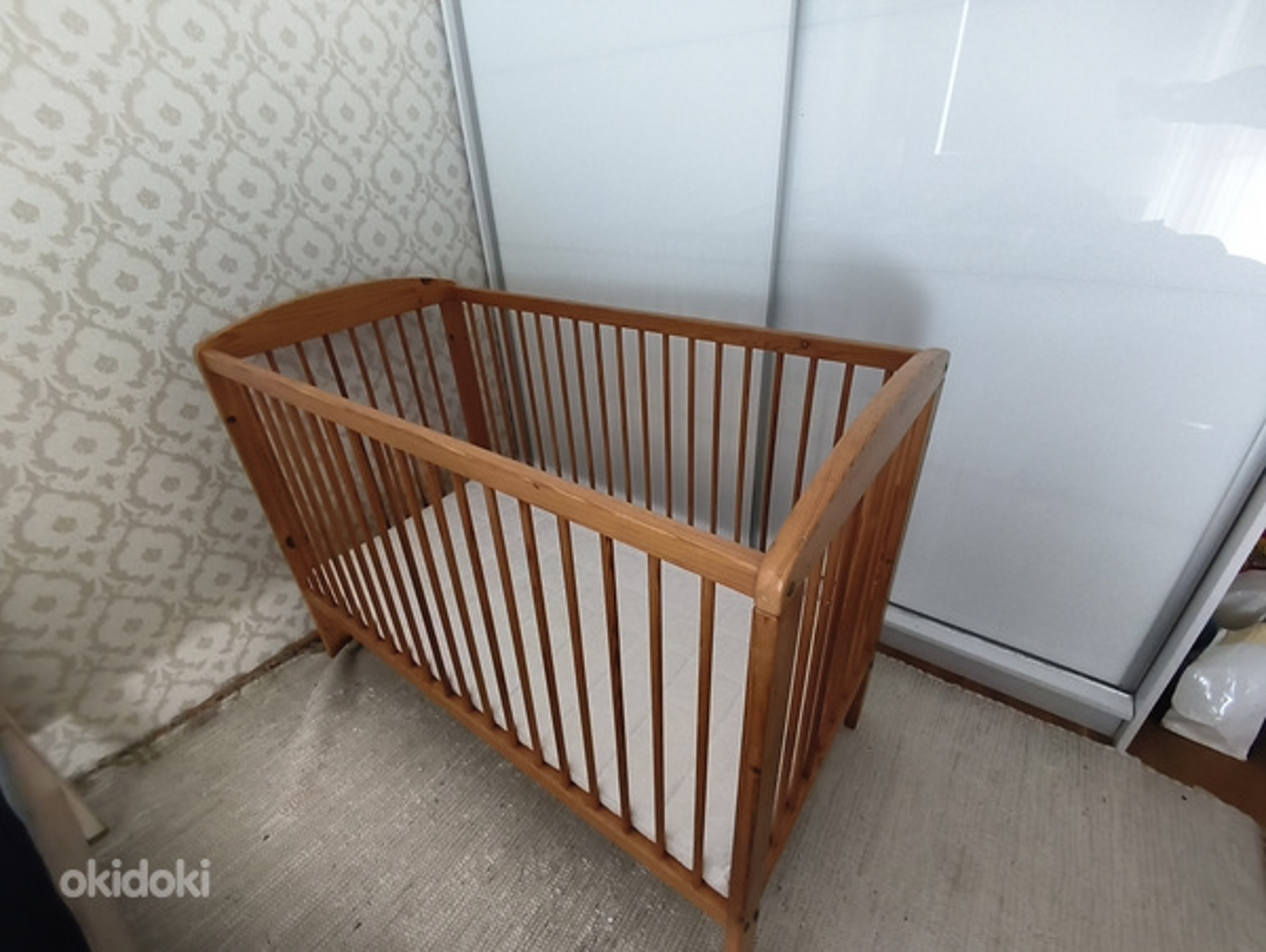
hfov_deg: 98.1
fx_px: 549
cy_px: 476
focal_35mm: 15
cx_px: 633
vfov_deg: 81.8
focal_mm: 1.65
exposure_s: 1/33.3
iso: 640
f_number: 2.2
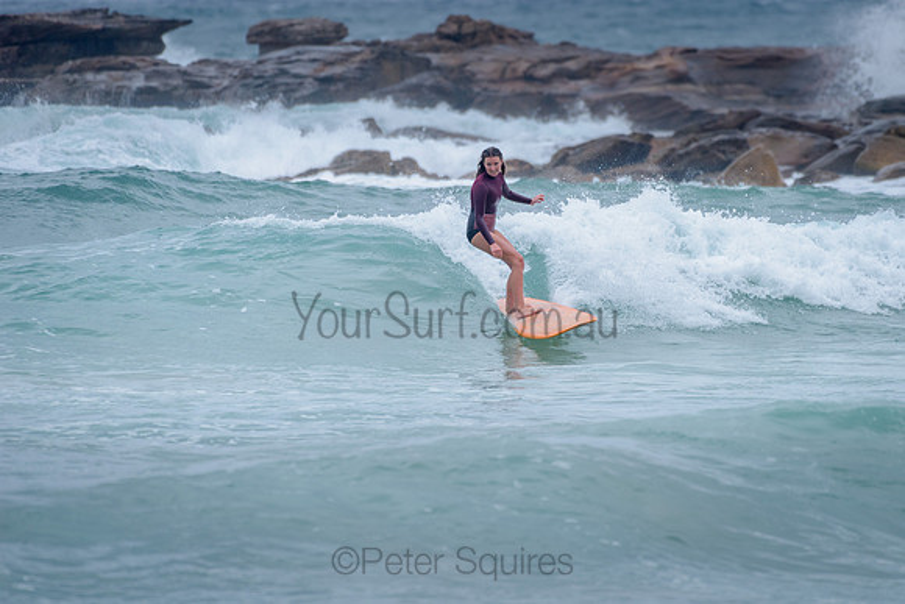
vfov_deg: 2.2
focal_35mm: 613
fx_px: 15419
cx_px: 554
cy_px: 267
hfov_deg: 3.4
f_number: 5.6
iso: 320
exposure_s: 1/800
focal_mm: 500
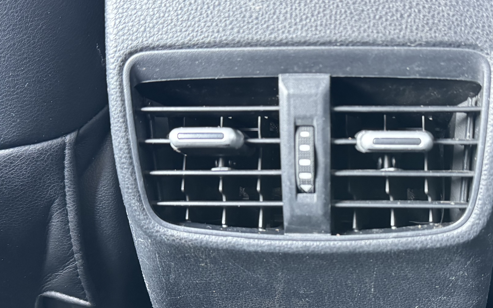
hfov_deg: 43.9
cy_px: 190
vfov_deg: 28.5
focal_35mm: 45
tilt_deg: -22.1
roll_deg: +2.8
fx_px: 605
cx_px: 315
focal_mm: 6.76
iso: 800
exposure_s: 1/60
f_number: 1.78
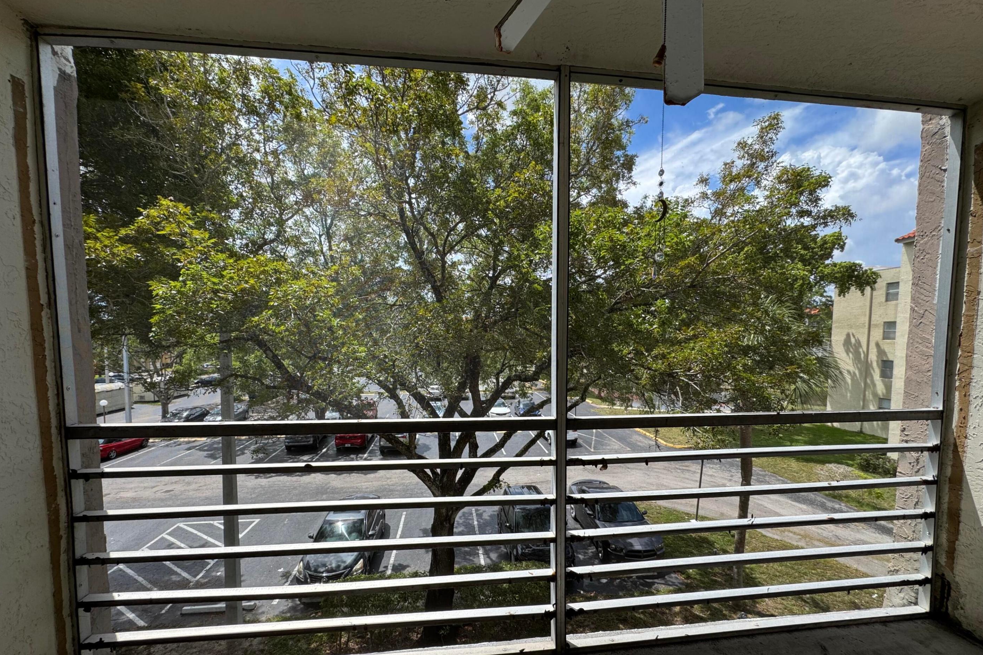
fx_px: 410
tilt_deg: -4.8
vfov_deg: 77.0
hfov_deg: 100.4
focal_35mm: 15
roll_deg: -0.3
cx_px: 492
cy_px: 365
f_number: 2.2
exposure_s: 1/693
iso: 40
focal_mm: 2.22
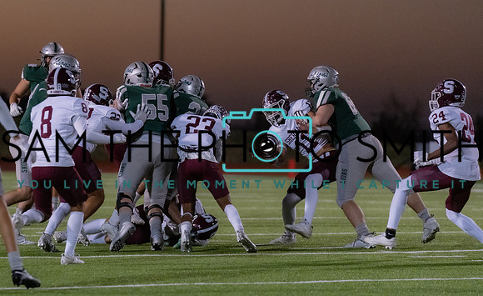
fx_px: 3742
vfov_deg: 4.5
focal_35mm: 286
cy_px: 156
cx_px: 146
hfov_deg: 7.4
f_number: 2.8
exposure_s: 1/1250
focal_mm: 200
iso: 5000
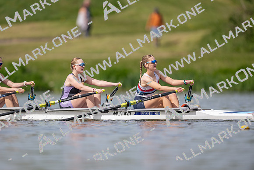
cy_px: 85
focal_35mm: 600
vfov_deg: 2.3
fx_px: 4234
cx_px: 127
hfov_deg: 3.4
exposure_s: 1/2500
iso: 220
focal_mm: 600
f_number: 4
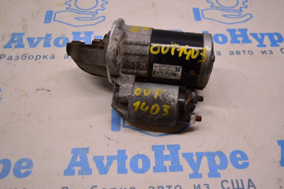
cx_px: 142
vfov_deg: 34.2
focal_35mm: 39
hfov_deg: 49.6
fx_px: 307
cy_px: 94
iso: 1600
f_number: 4
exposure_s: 1/400
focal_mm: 26
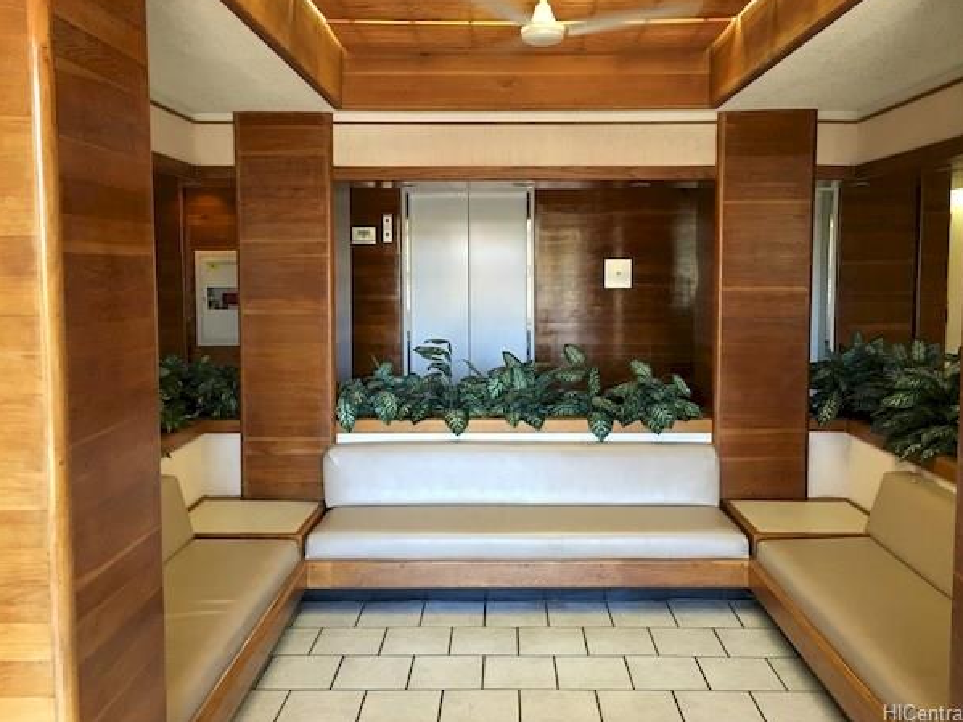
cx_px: 510
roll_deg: +0.1
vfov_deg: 45.4
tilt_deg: -5.0
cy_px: 343
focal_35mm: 31
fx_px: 862
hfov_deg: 58.3
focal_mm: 4.15
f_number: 2.2
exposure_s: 1/10
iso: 80
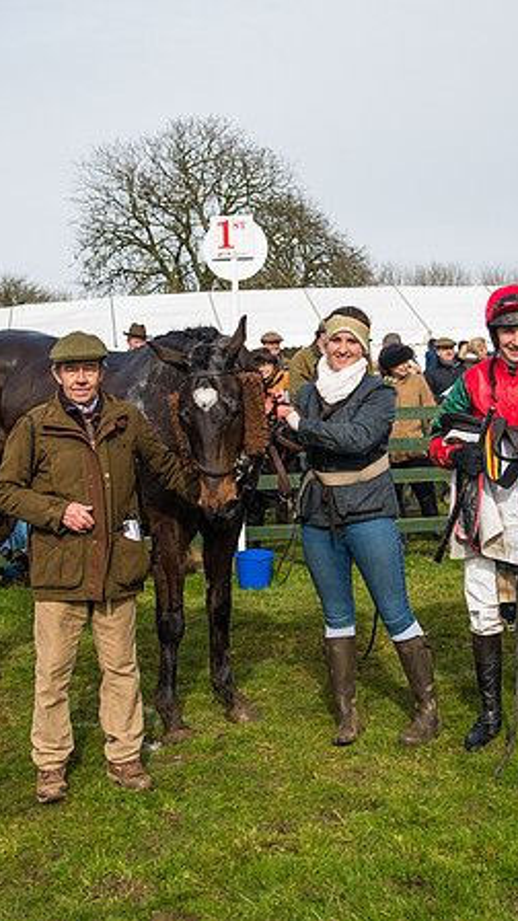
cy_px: 442
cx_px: 333
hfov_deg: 21.4
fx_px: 1367
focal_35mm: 56
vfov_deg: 37.2
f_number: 5
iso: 400
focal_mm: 34
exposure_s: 1/640
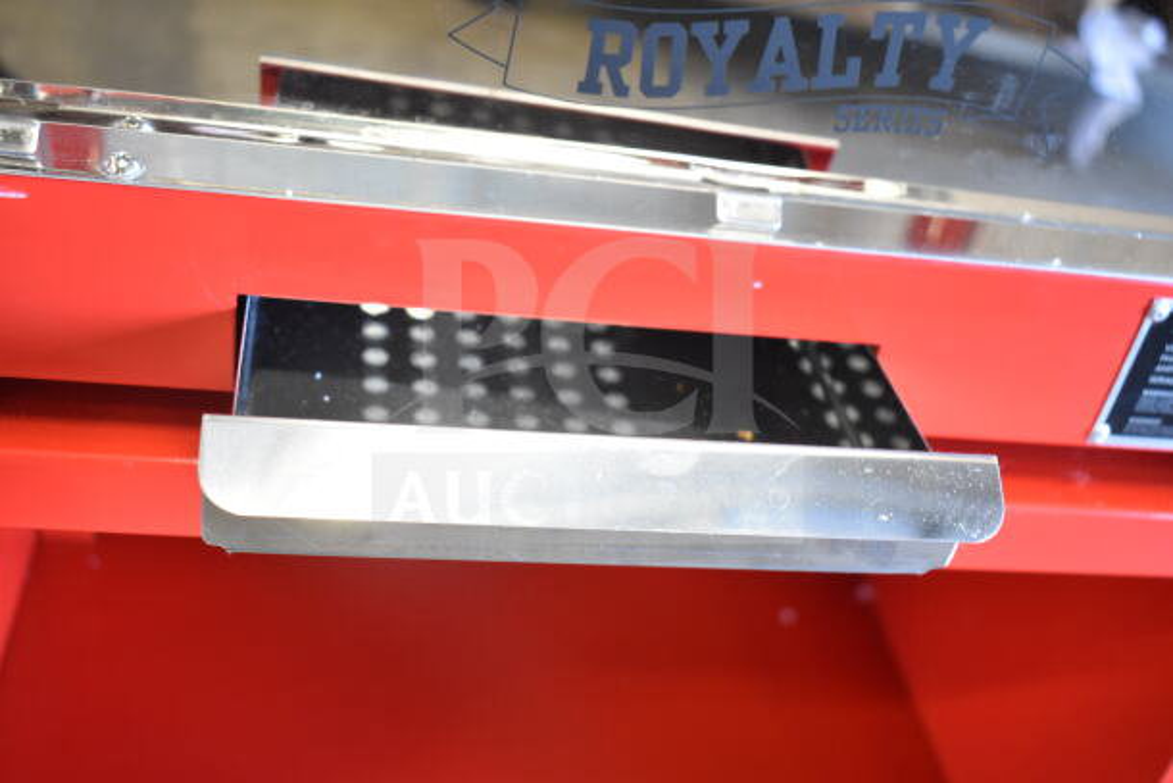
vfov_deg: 33.0
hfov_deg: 47.9
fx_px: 1320
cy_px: 392
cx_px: 586
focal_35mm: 40
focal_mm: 27
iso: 1600
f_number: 4
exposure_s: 1/50
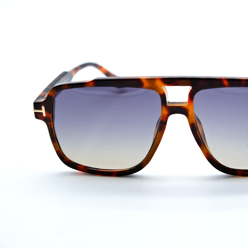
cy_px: 123
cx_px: 183
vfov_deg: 22.8
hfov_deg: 22.6
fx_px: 616
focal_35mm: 76
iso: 160
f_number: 5
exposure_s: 1/150
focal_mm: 39
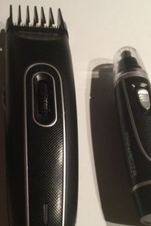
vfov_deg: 33.9
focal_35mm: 59
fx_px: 371
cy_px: 122
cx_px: 21
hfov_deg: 22.6
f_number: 2.4
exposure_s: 1/25
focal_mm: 3.3
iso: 100
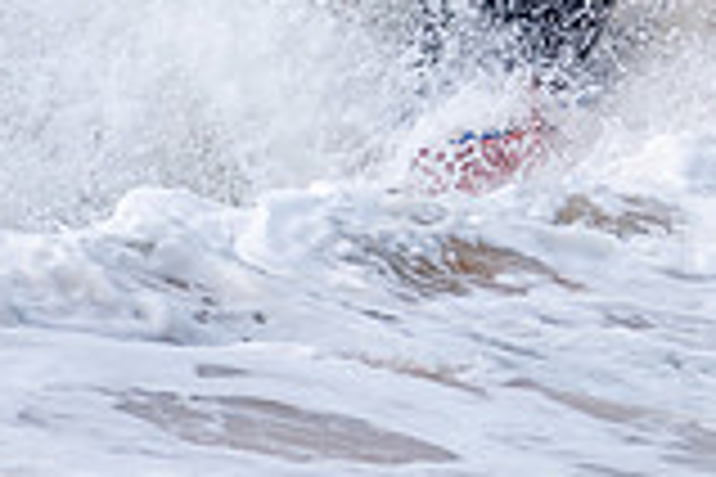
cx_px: 784
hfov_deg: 0.8
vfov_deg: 0.5
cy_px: -115
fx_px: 54412
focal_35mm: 2736
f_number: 6.3
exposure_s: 1/1000
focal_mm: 500
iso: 200
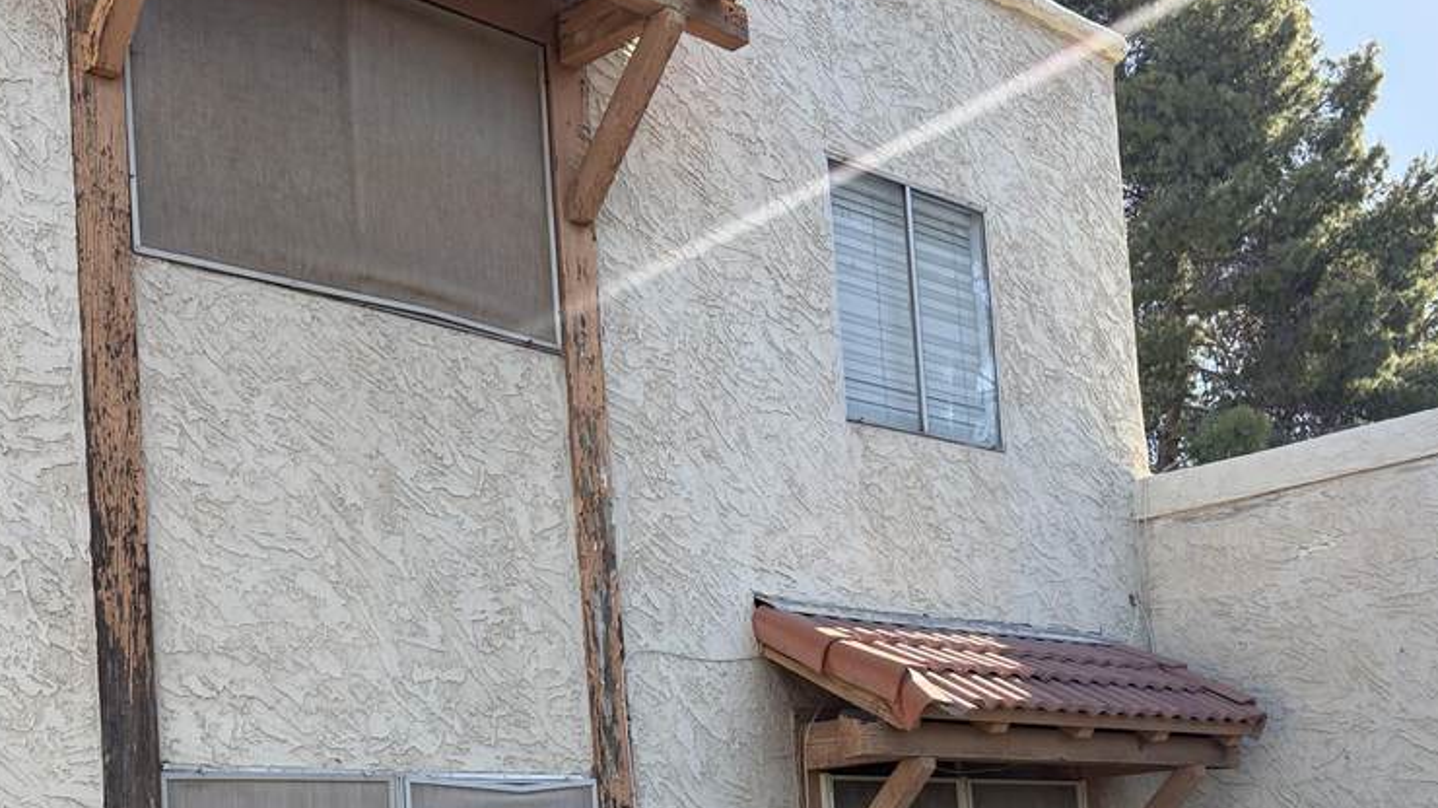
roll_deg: +4.0
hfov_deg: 41.9
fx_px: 1868
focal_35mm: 49
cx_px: 565
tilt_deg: +7.5
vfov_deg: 23.5
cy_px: 777
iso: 64
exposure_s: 1/1451
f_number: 1.6
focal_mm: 5.96
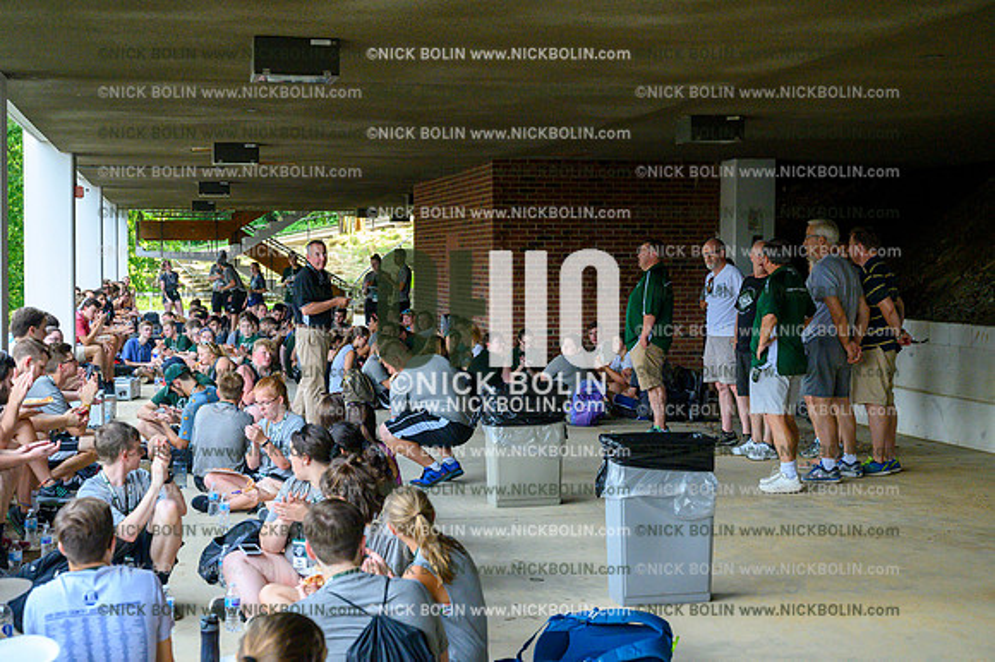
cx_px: 498
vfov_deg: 24.2
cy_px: 331
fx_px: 1547
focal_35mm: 56
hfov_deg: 35.7
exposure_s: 1/1250
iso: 6400
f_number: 5.6
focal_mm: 56
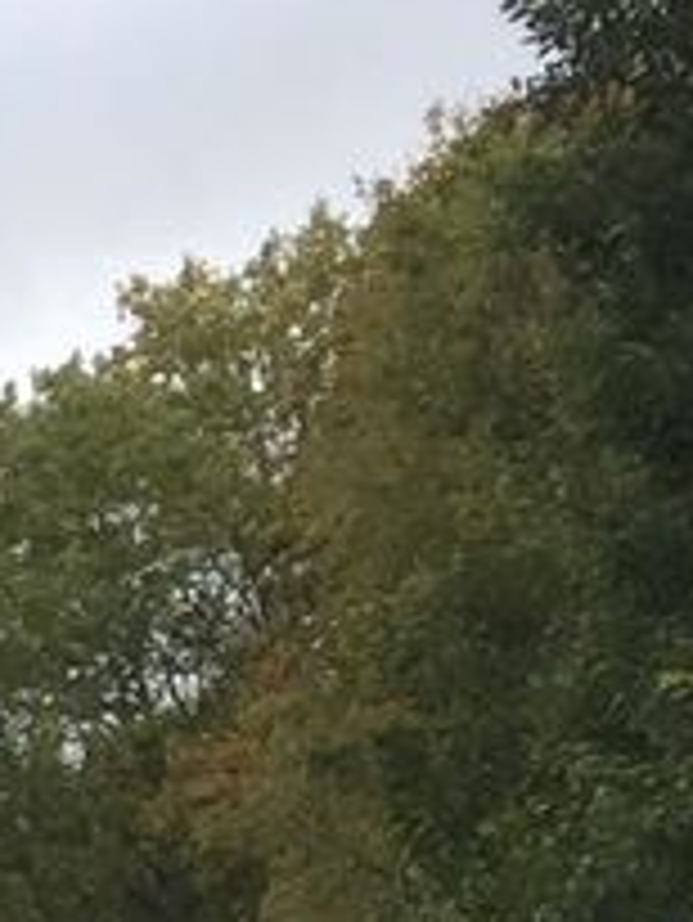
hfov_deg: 5.5
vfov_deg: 8.1
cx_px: -2354
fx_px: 6026
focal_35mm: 226
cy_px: 2235
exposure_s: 1/335
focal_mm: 4.15
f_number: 2.2
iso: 32
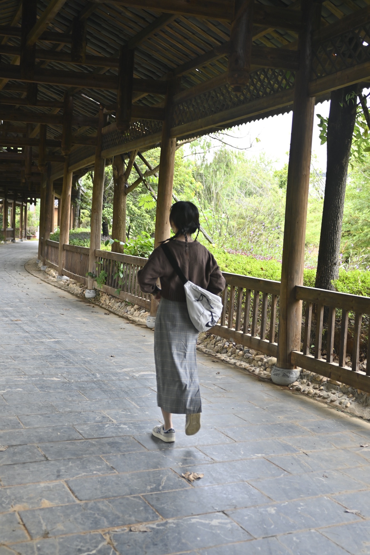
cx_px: 185
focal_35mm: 42
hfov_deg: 31.9
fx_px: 647
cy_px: 278
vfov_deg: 46.4
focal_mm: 28
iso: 100
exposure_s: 1/125
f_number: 2.8
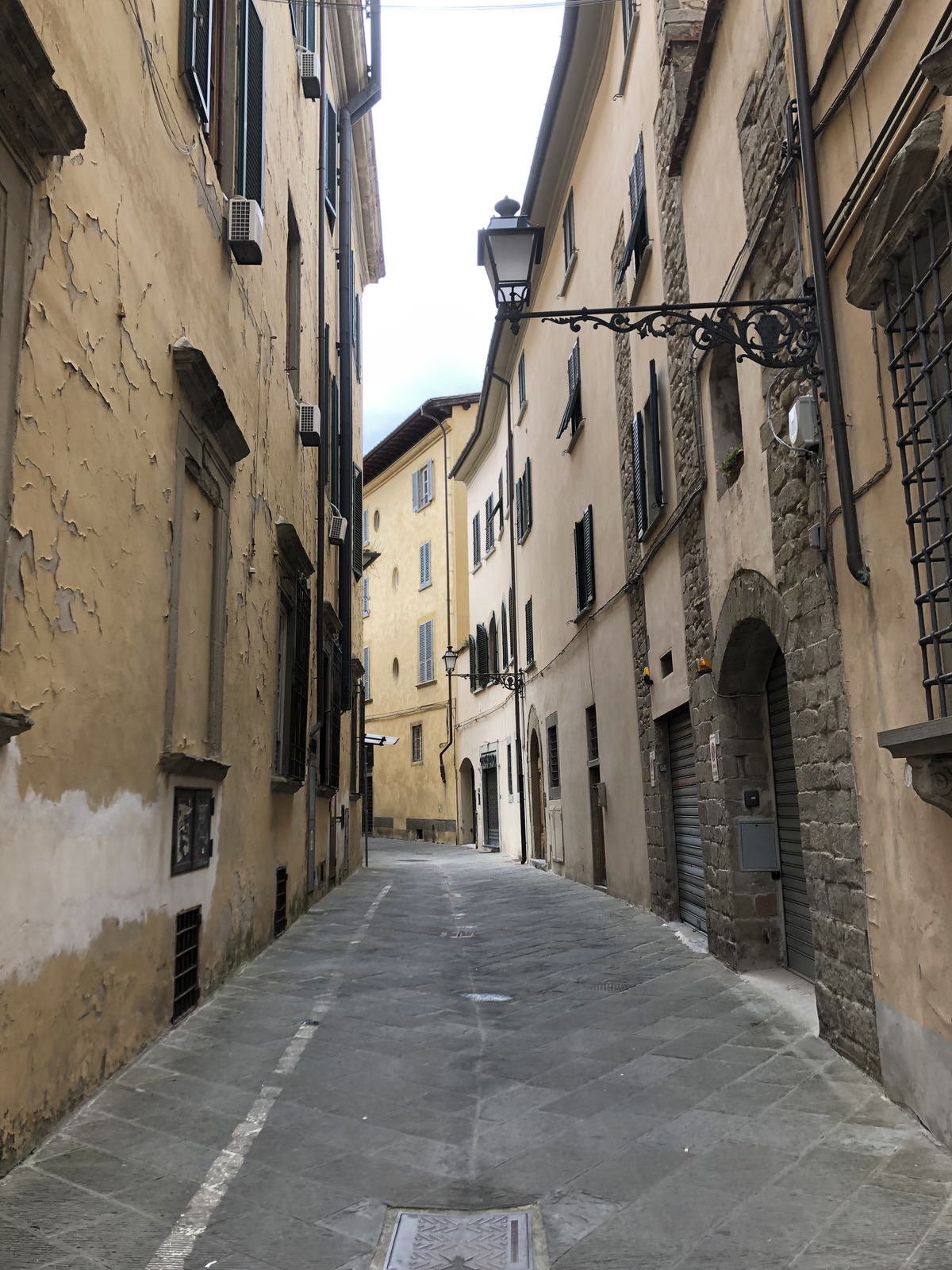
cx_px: 476
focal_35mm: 28
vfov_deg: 63.4
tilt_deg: +10.9
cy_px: 635
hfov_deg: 49.7
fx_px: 1027
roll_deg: +1.1
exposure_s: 1/196
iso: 20
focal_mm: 4
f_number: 1.8
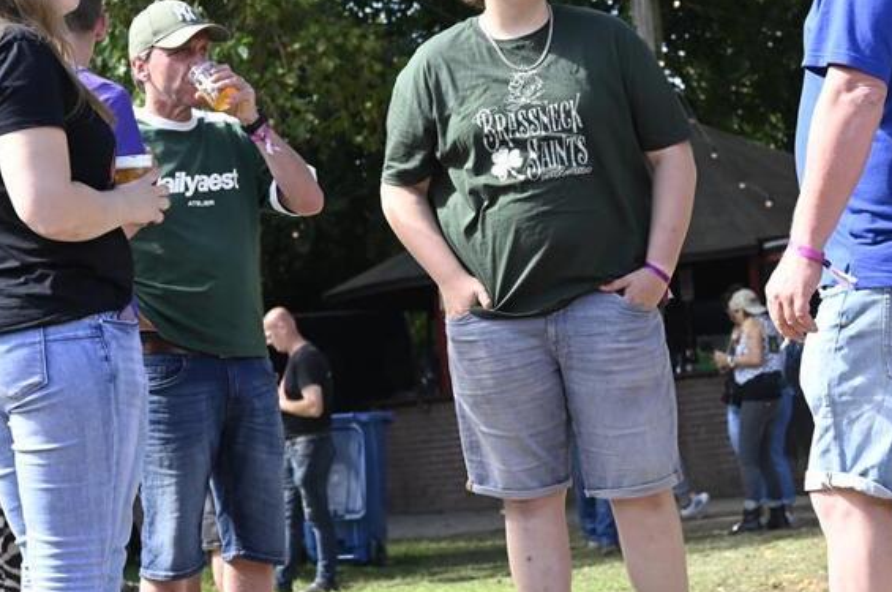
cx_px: 568
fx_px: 3043
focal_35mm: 123
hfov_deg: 16.6
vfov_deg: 11.1
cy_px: 260
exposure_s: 1/800
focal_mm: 70
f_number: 7.1
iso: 1000
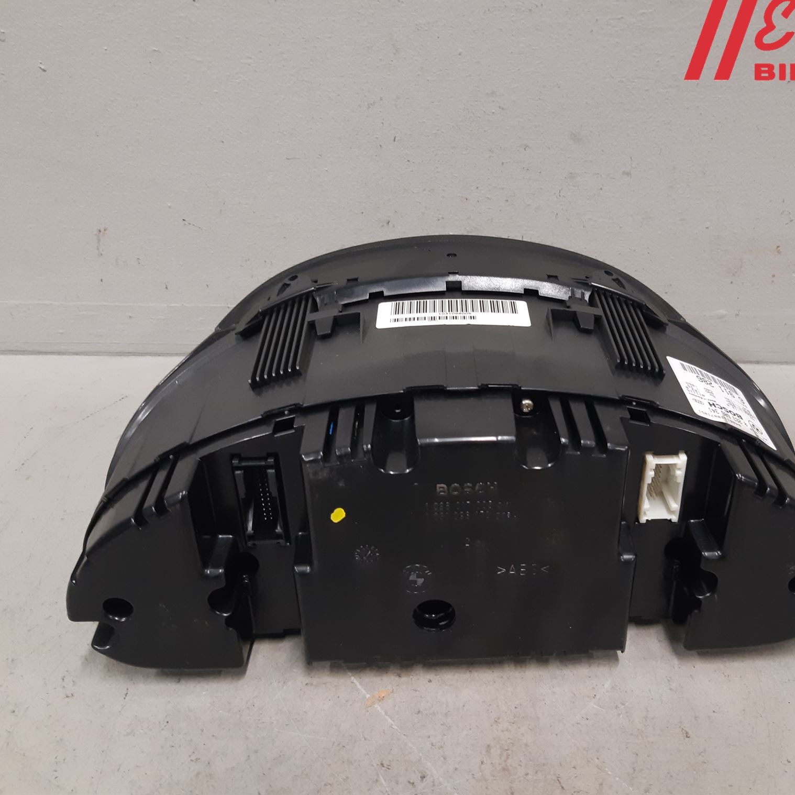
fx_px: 805
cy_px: 394
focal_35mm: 31
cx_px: 469
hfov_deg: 52.2
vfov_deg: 52.5
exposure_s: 1/50
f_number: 1.7
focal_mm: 3.93
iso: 160
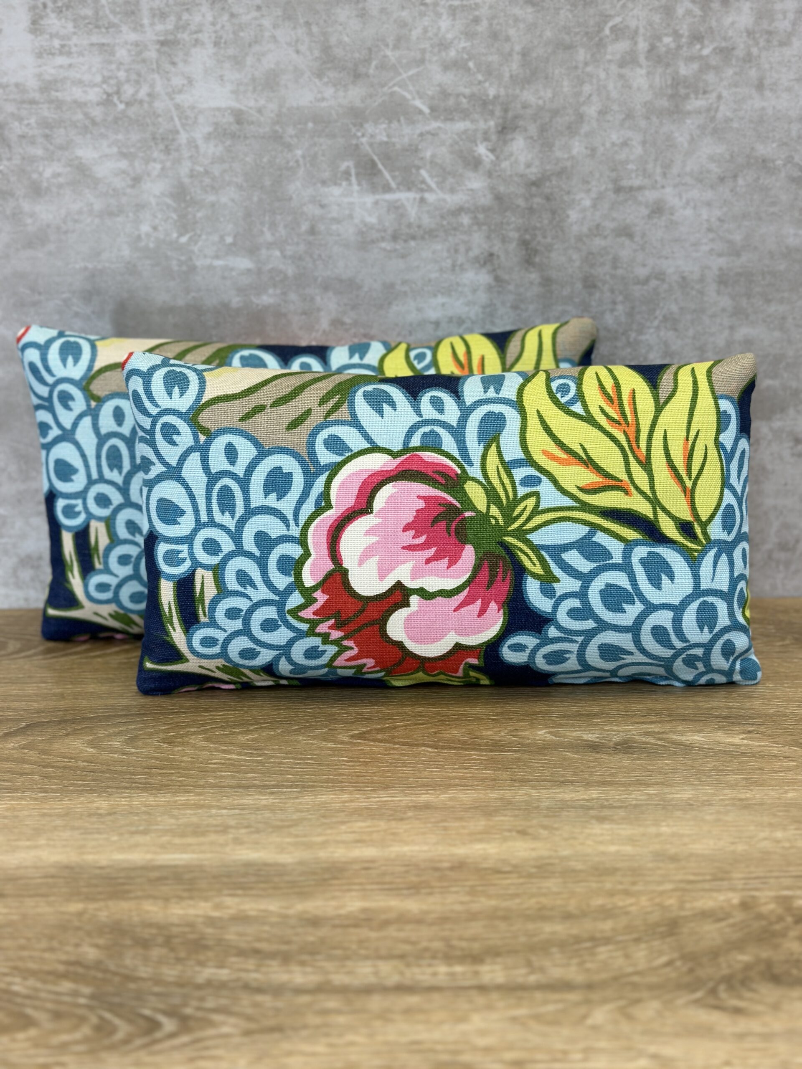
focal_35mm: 48
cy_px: 534
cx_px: 401
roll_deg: +1.0
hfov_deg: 30.3
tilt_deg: -15.5
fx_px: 1483
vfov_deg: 39.7
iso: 64
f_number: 1.78
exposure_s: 1/149
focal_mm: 6.86
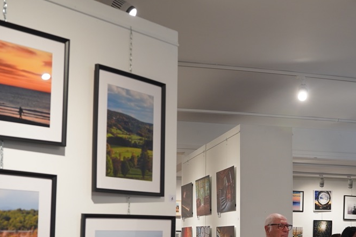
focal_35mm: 60
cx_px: 244
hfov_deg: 33.2
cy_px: 223
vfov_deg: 22.1
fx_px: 591
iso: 320
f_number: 4
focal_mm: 30.9
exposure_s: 1/160
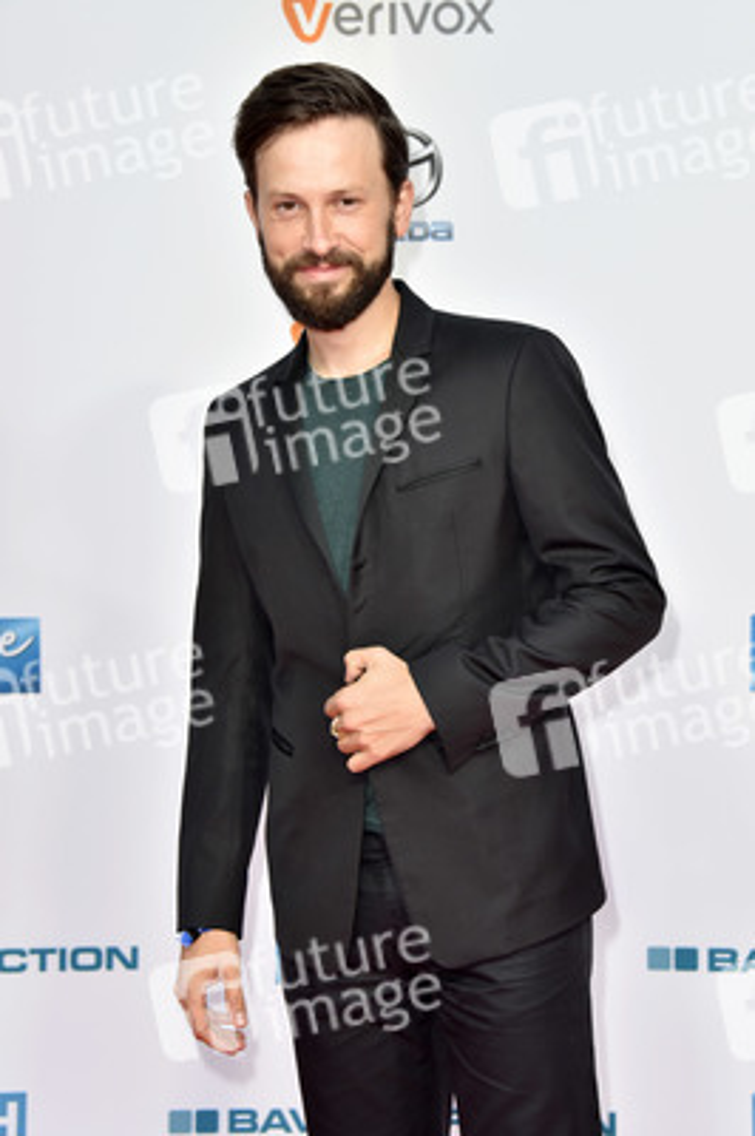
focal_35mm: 68
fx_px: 2143
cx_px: 378
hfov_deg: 20.0
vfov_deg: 29.7
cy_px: 568
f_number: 5.6
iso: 1000
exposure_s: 1/160
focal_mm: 68
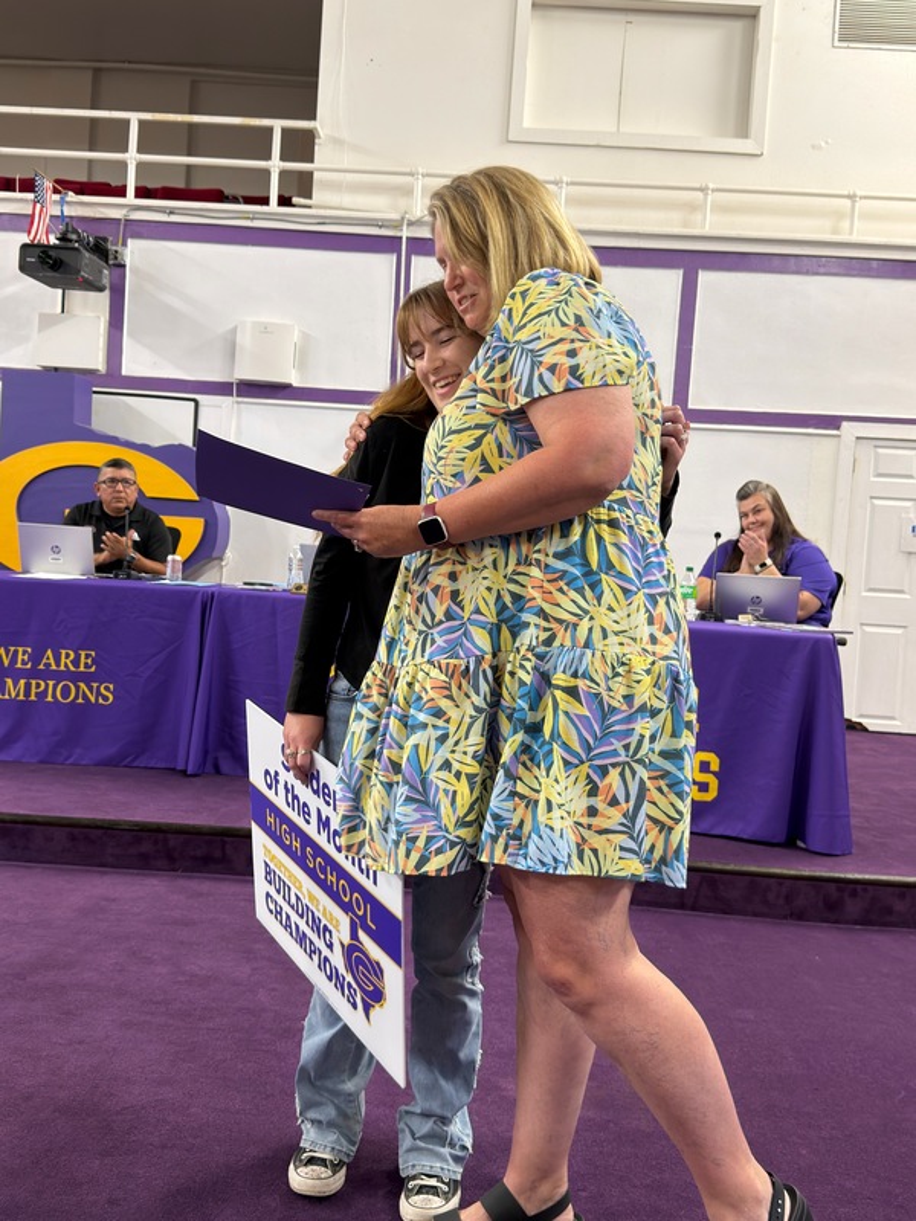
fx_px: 1235
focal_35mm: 35
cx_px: 458
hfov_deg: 40.7
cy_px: 610
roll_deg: -4.8
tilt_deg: -1.7
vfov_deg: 52.6
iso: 200
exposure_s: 1/40
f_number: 1.78
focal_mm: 6.76
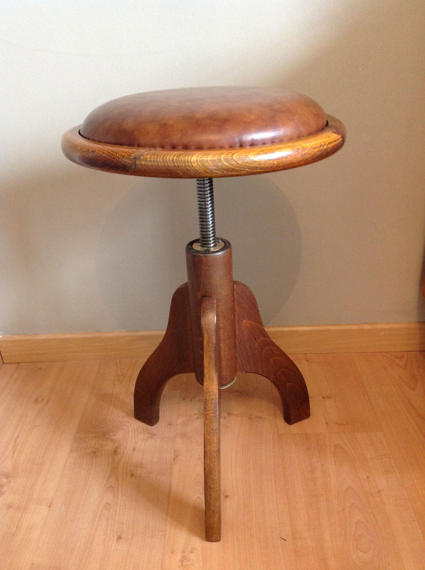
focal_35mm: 35
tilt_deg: -26.6
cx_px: 212
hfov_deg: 40.6
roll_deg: +3.9
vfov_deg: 52.7
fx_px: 574
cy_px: 285
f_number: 2.4
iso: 250
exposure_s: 1/15
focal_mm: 4.28
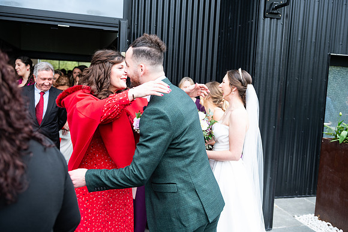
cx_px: 174
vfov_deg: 37.9
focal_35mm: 35
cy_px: 116
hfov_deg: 54.4
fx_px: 338
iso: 160
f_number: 3.5
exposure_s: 1/200
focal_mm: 35
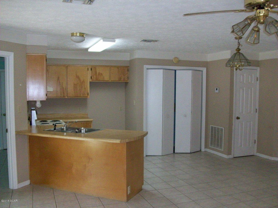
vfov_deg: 41.8
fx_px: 273
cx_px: 139
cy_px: 104
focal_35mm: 34
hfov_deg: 54.0
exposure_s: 1/60
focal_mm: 5.7
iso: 320
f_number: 2.8
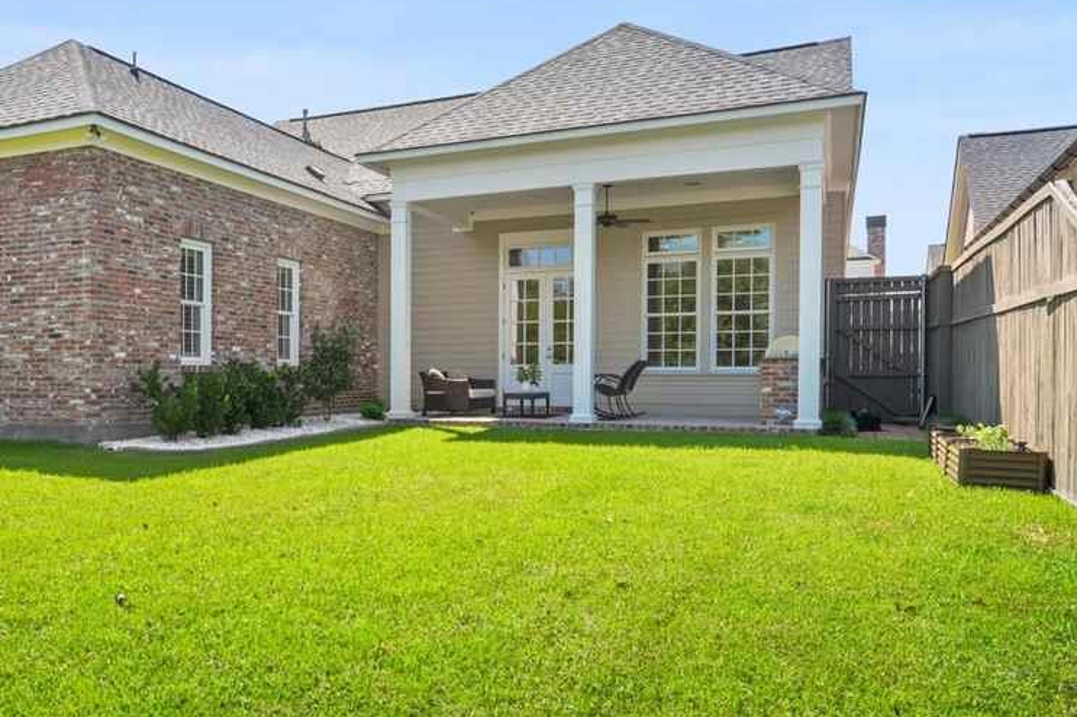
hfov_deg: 57.2
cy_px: 319
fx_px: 927
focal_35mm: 31
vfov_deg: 42.2
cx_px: 267
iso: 800
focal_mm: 18
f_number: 11
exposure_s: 1/250
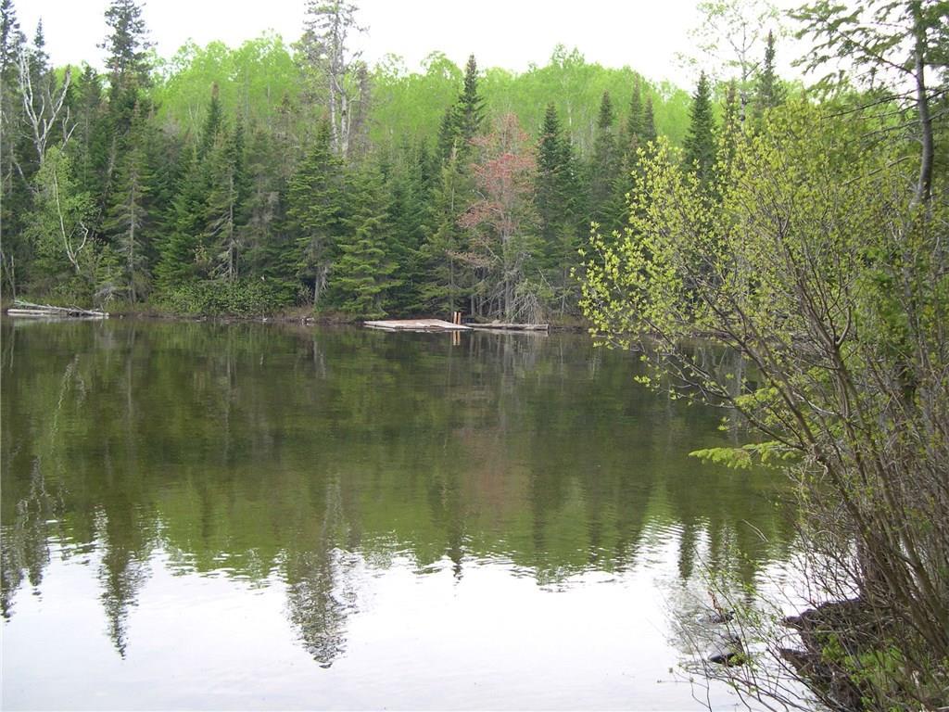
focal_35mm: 38
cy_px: 356
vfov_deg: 37.7
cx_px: 474
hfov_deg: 49.0
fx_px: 1042
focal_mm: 8
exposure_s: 1/153
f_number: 2.8
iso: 100
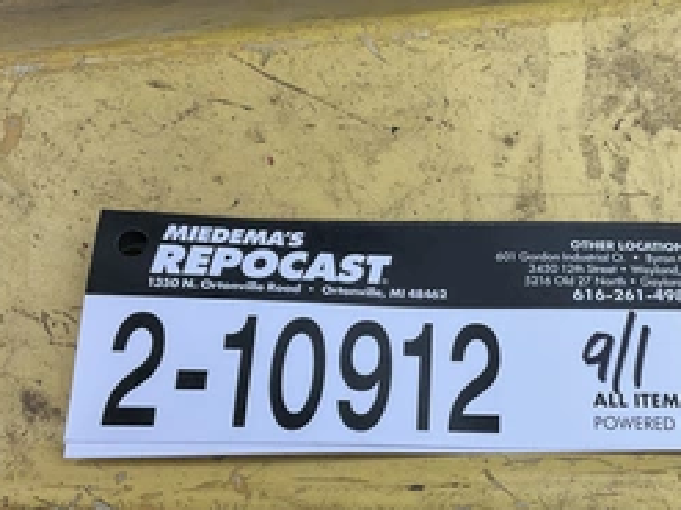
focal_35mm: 47
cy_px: 281
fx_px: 924
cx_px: 494
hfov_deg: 39.6
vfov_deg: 30.8
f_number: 1.8
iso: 20
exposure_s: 1/122
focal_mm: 3
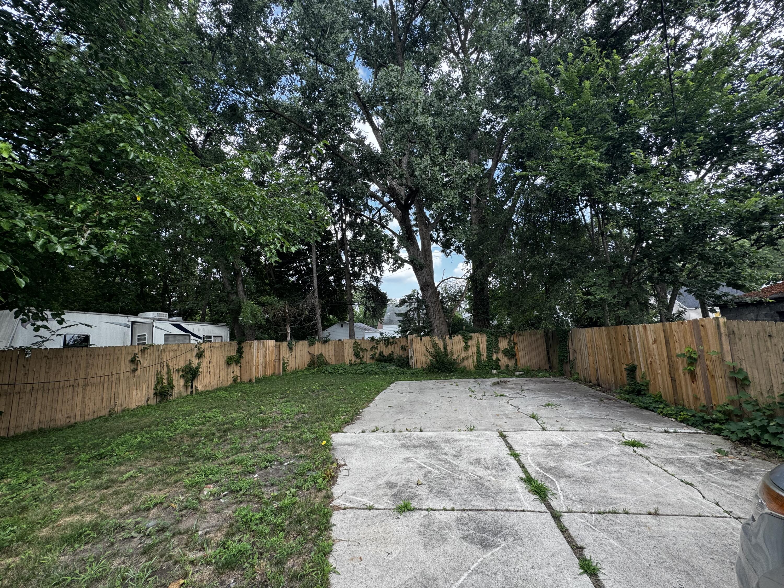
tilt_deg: +7.0
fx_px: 317
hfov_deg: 102.1
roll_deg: +2.3
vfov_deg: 85.7
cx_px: 392
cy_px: 294
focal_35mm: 14
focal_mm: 2.22
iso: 40
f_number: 2.2
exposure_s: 1/253
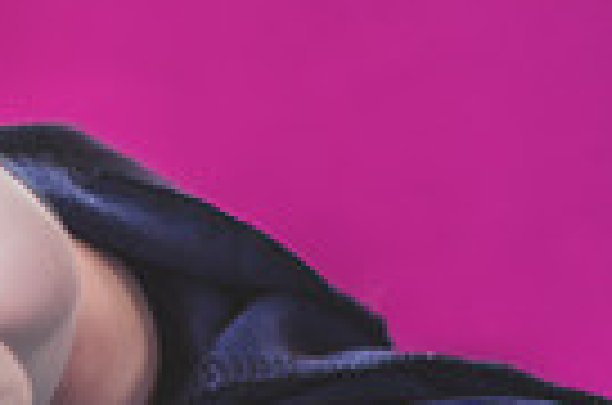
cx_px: -634
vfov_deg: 6.3
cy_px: 677
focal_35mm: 214
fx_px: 3630
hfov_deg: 9.0
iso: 320
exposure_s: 1/320
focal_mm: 50
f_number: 2.8
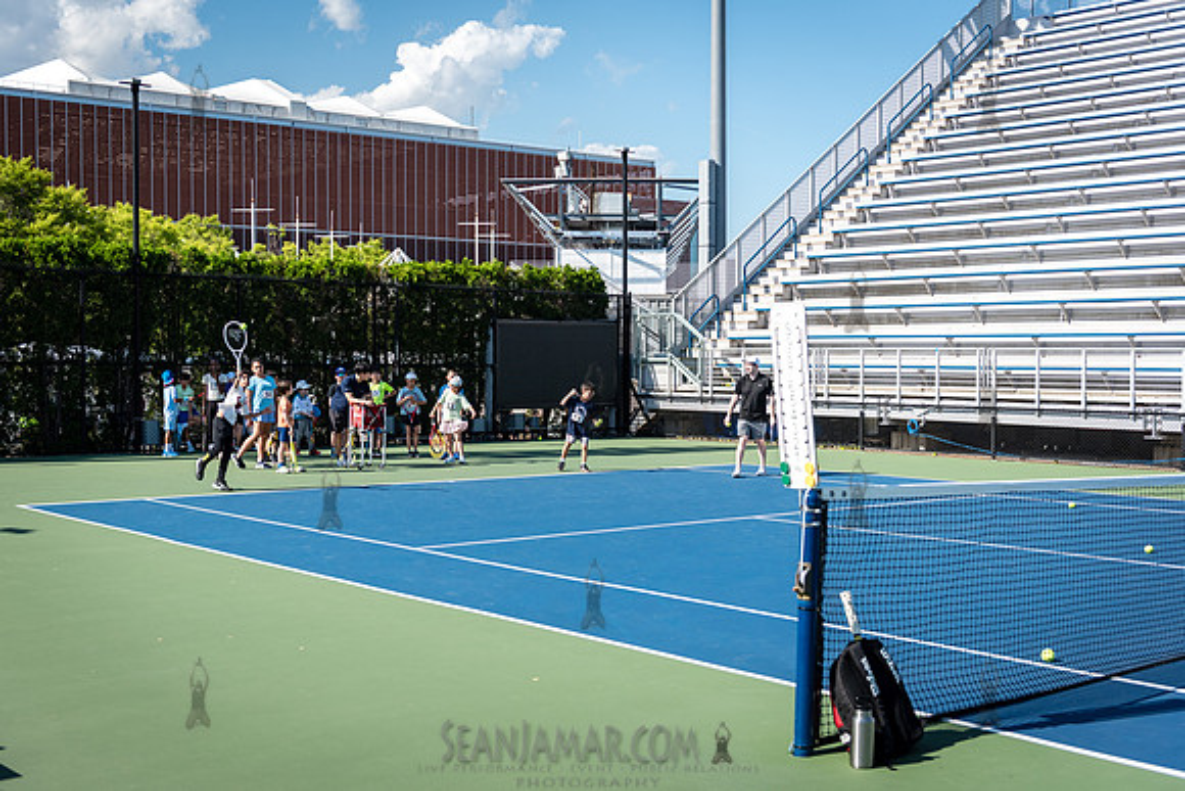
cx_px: 592
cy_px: 396
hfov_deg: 44.0
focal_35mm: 45
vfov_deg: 30.2
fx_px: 1467
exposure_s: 1/1600
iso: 200
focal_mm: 44
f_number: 3.5
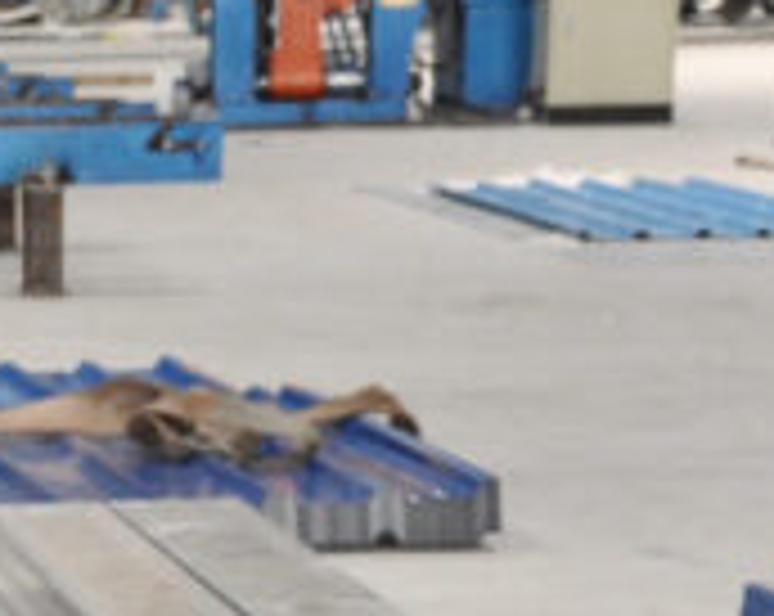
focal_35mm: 210
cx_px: -711
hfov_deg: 8.8
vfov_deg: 7.1
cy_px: 1290
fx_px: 4798
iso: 400
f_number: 5
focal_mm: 25
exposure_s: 1/80
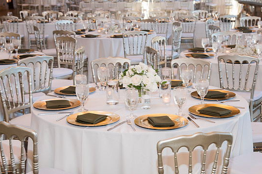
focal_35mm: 64
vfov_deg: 21.2
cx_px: 135
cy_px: 85
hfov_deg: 31.4
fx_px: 466
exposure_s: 1/30
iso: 1250
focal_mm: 58
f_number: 5.6
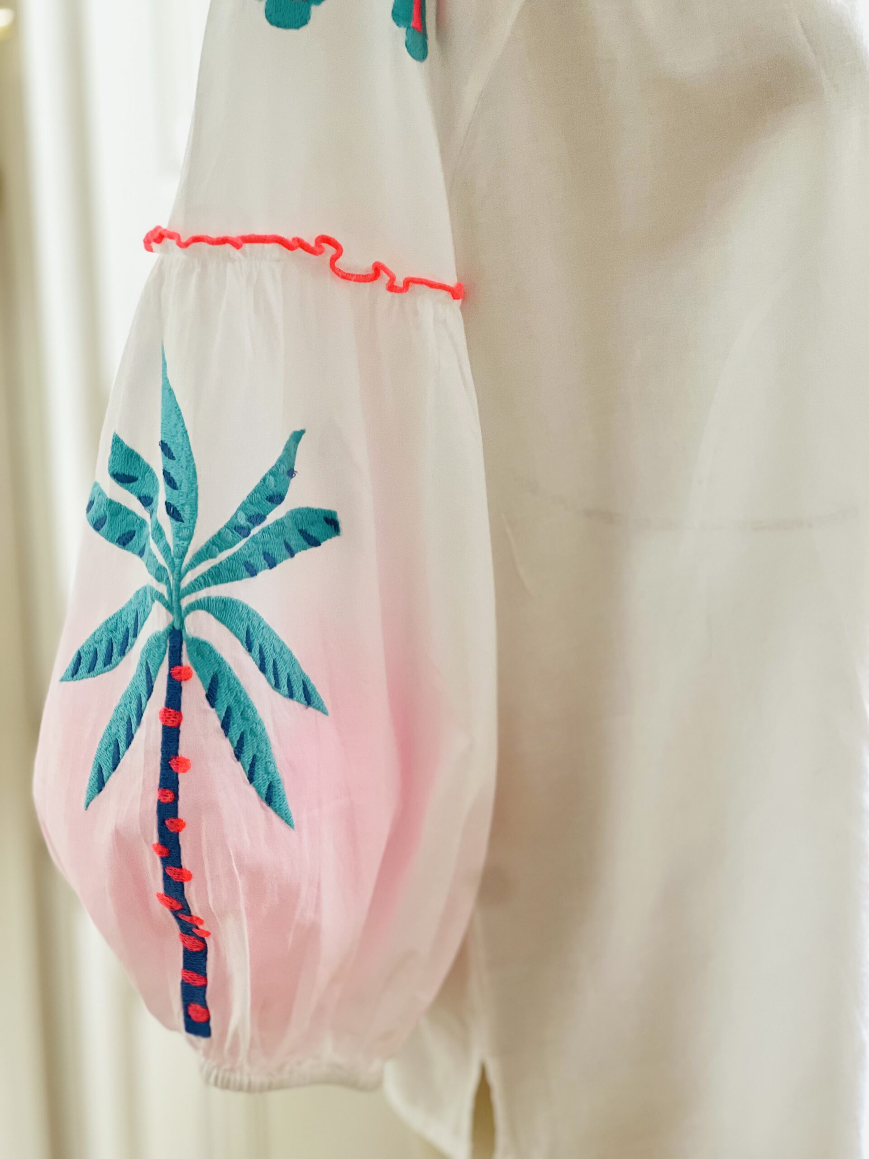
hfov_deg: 19.1
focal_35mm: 77
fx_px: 2577
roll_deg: +0.1
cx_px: 434
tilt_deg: -24.2
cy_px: 580
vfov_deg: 25.3
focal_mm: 9
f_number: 2.8
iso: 125
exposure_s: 1/33
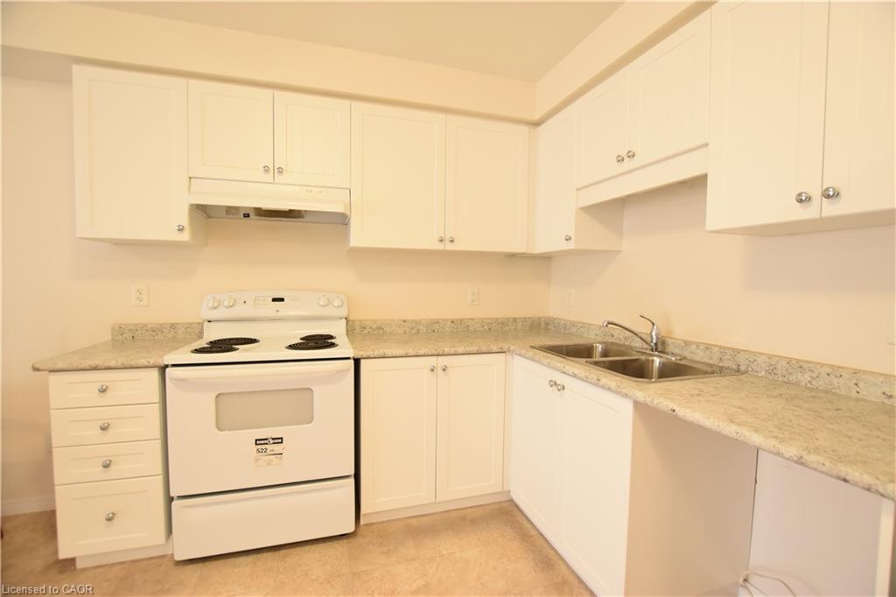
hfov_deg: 100.4
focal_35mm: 15
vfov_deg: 77.3
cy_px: 298
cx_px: 448
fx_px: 373
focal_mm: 10
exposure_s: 1/60
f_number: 4
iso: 800
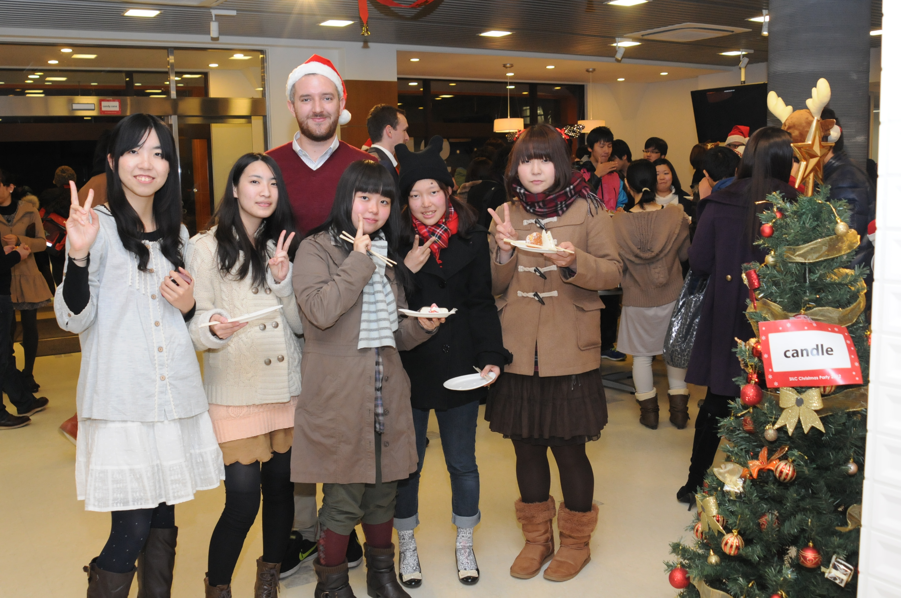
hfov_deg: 53.2
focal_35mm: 36
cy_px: 299
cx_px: 450
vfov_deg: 36.8
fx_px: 900
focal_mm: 24
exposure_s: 1/100
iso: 1250
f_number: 6.3
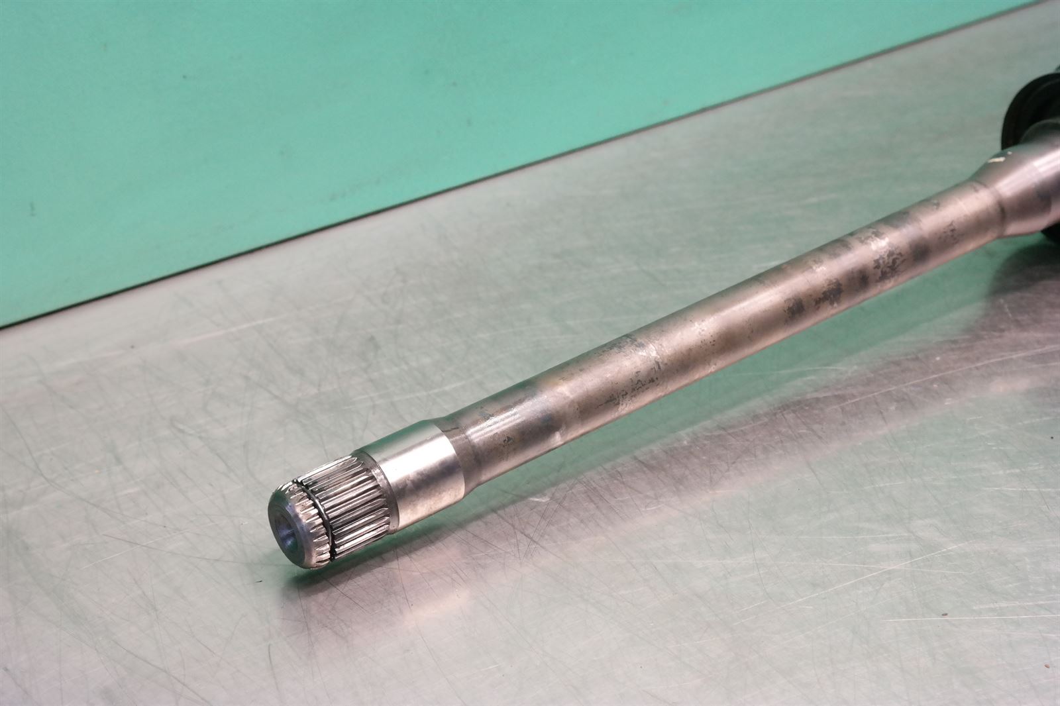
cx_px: 530
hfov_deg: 31.4
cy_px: 353
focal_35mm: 64
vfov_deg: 21.2
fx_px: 1884
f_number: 8
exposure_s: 1/80
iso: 1600
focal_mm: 42
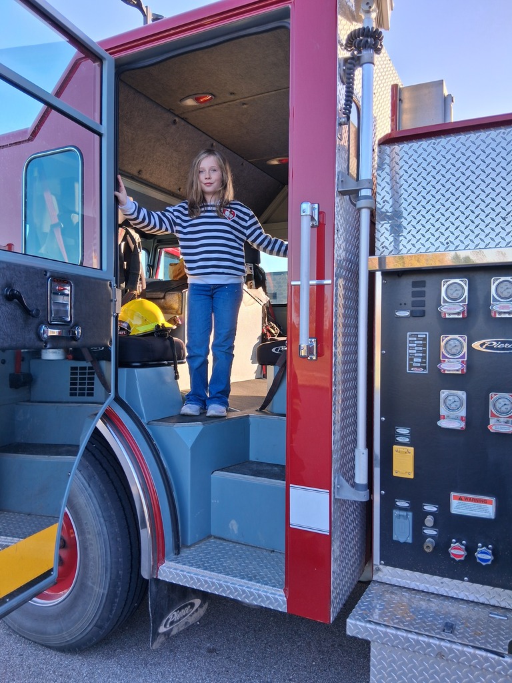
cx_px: 256
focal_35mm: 26
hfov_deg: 53.1
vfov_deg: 67.3
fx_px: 513
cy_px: 342
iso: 25
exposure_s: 1/100
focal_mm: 3.98
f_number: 1.8
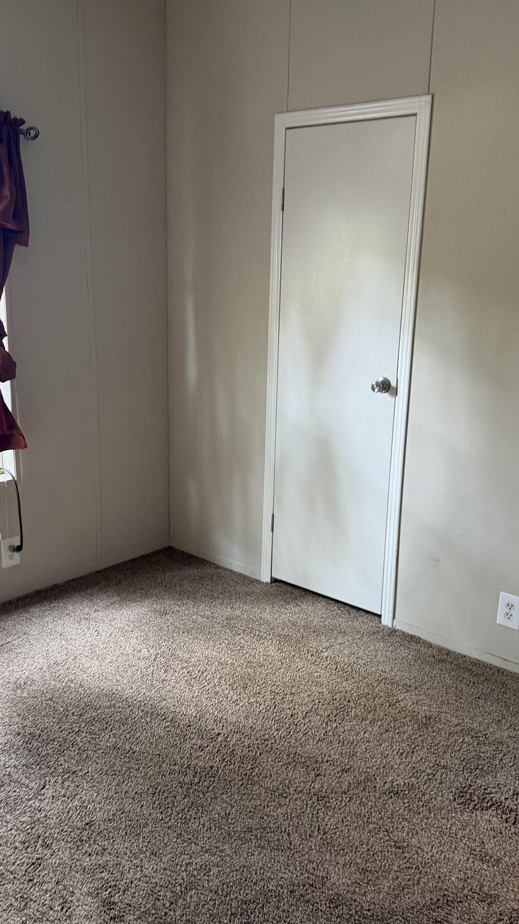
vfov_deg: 61.0
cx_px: 249
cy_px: 475
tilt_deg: -14.9
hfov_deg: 36.7
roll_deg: -1.6
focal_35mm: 32
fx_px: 783
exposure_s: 1/60
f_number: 1.78
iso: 320
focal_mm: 6.76
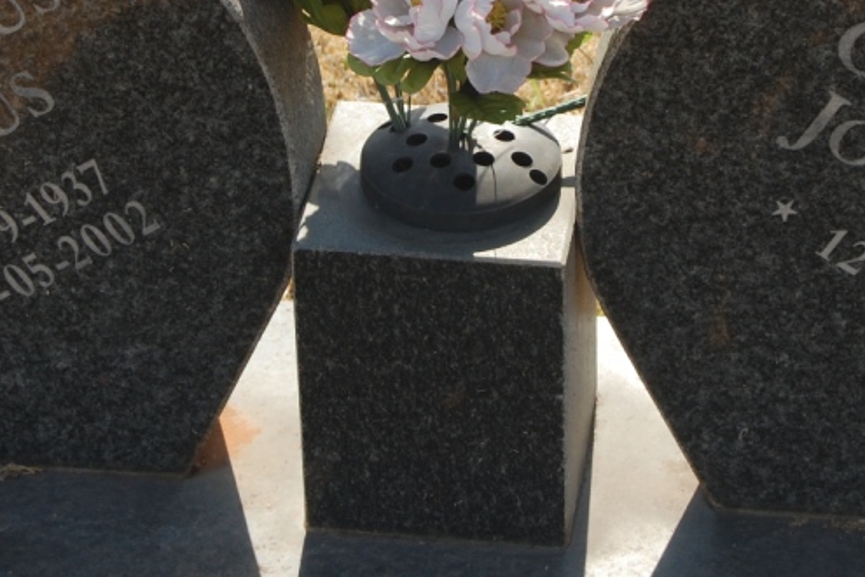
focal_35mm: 155
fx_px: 3724
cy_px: -11
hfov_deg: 13.2
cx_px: 463
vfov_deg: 8.8
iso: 200
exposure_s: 1/200
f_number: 7.1
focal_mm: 50
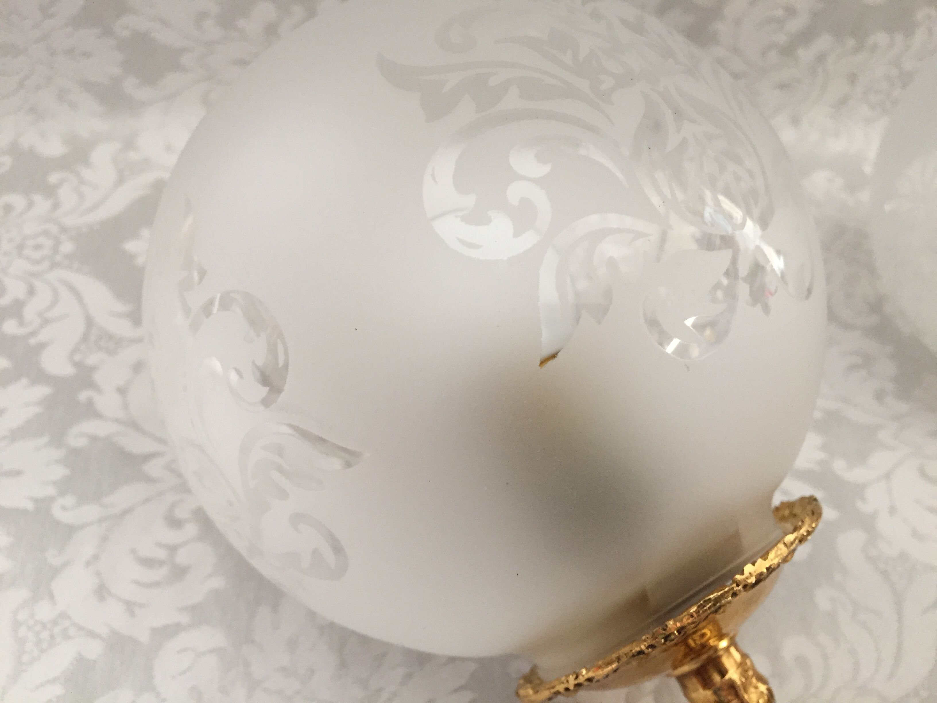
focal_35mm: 29
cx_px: 468
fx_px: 785
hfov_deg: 61.7
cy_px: 352
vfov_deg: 48.2
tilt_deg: -47.1
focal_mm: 4.15
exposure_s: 1/33
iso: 64
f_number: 2.2
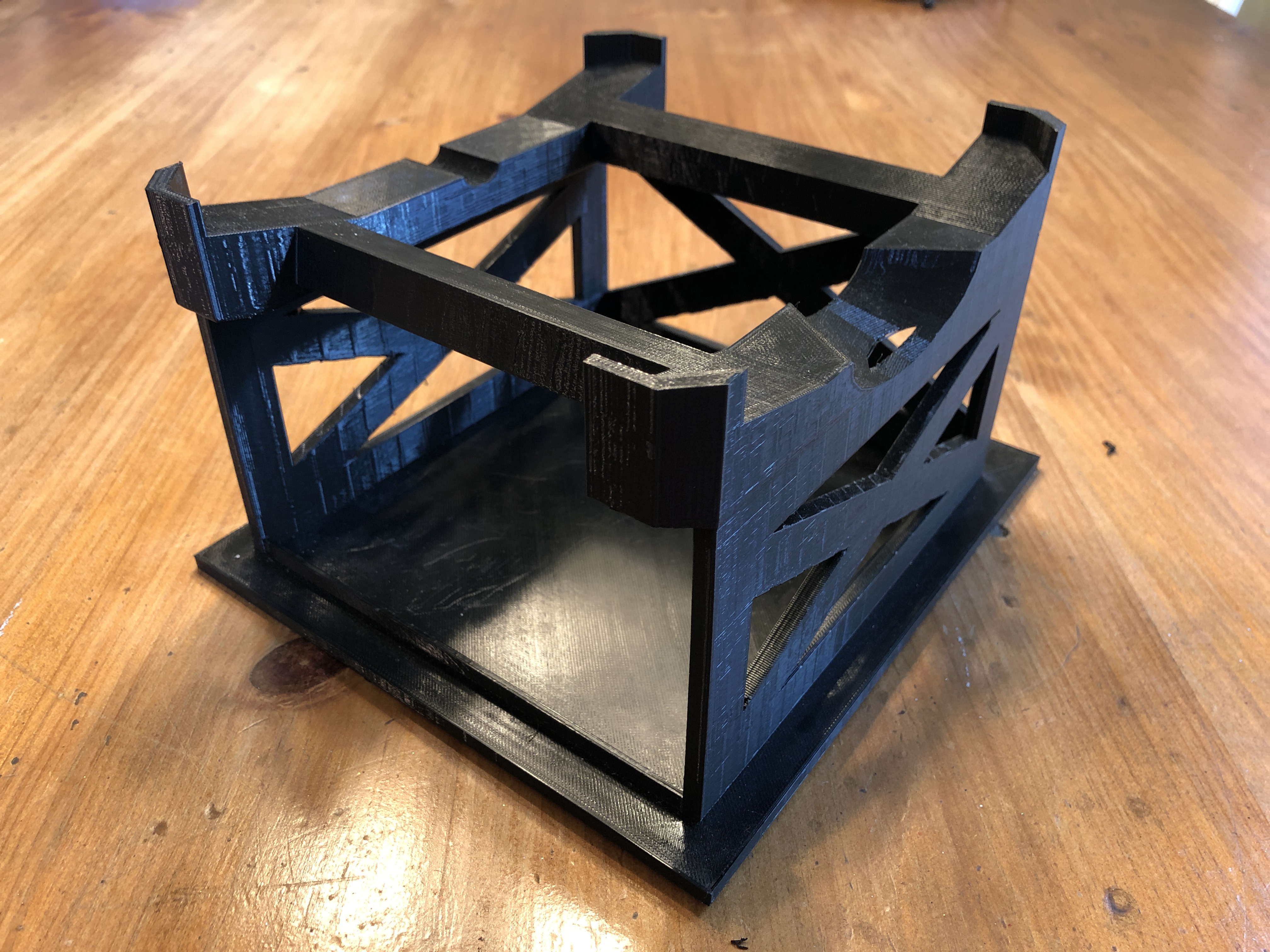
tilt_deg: -36.9
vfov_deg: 49.7
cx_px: 635
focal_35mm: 28
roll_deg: -0.5
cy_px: 476
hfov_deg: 63.4
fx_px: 1027
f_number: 1.8
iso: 50
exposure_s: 1/15
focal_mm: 4
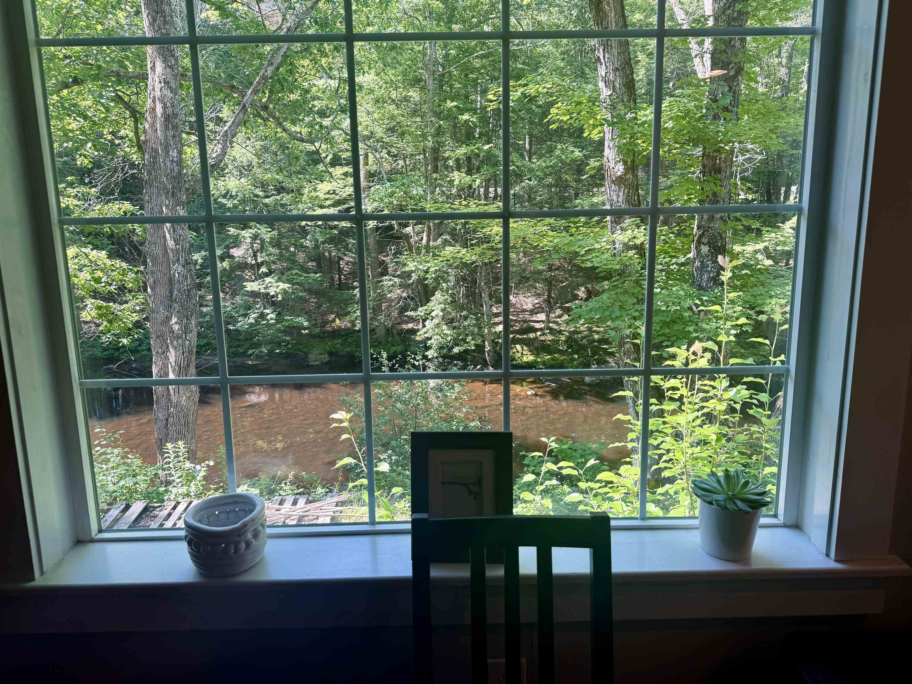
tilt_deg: -10.5
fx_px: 632
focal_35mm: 24
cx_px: 456
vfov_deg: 56.8
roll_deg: +0.7
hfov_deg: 71.6
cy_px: 342
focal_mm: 6.76
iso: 64
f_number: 1.78
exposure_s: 1/120
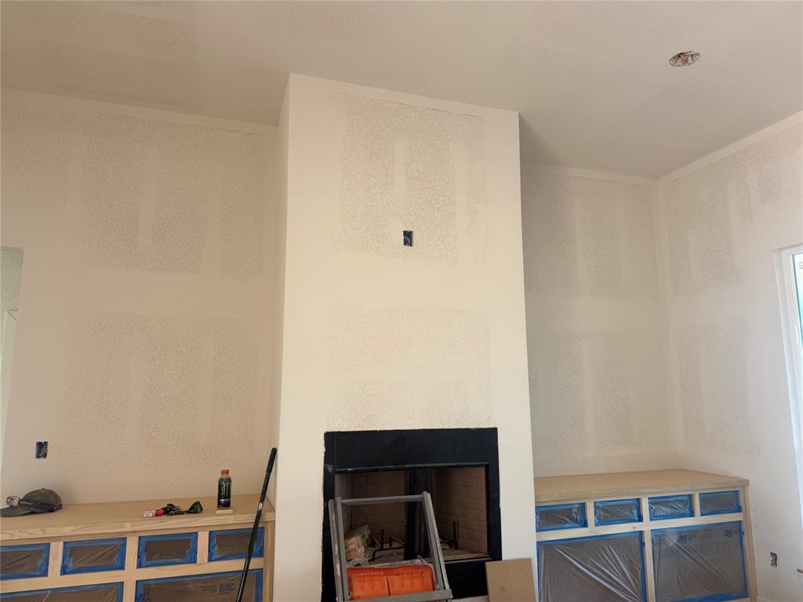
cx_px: 402
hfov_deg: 71.6
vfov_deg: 56.8
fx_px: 557
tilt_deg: +9.3
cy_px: 301
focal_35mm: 24
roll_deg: +1.0
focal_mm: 6.76
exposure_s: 1/121
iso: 100
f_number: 1.78
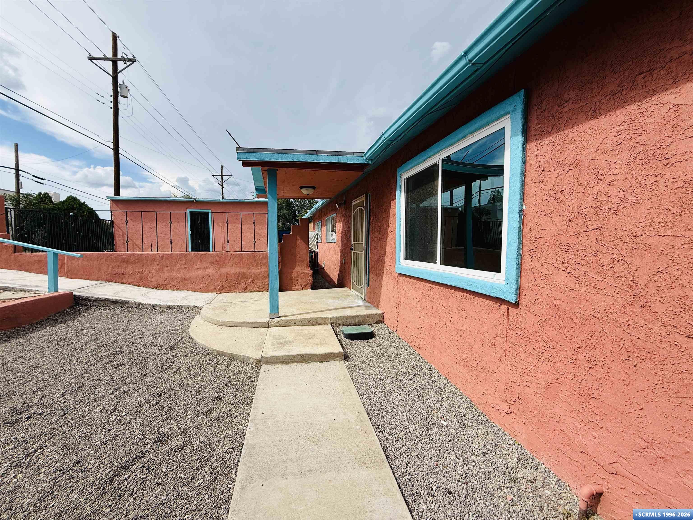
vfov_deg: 85.7
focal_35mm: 14
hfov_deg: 102.1
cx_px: 346
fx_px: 280
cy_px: 260
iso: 50
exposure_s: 1/1431
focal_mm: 2.22
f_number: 2.2
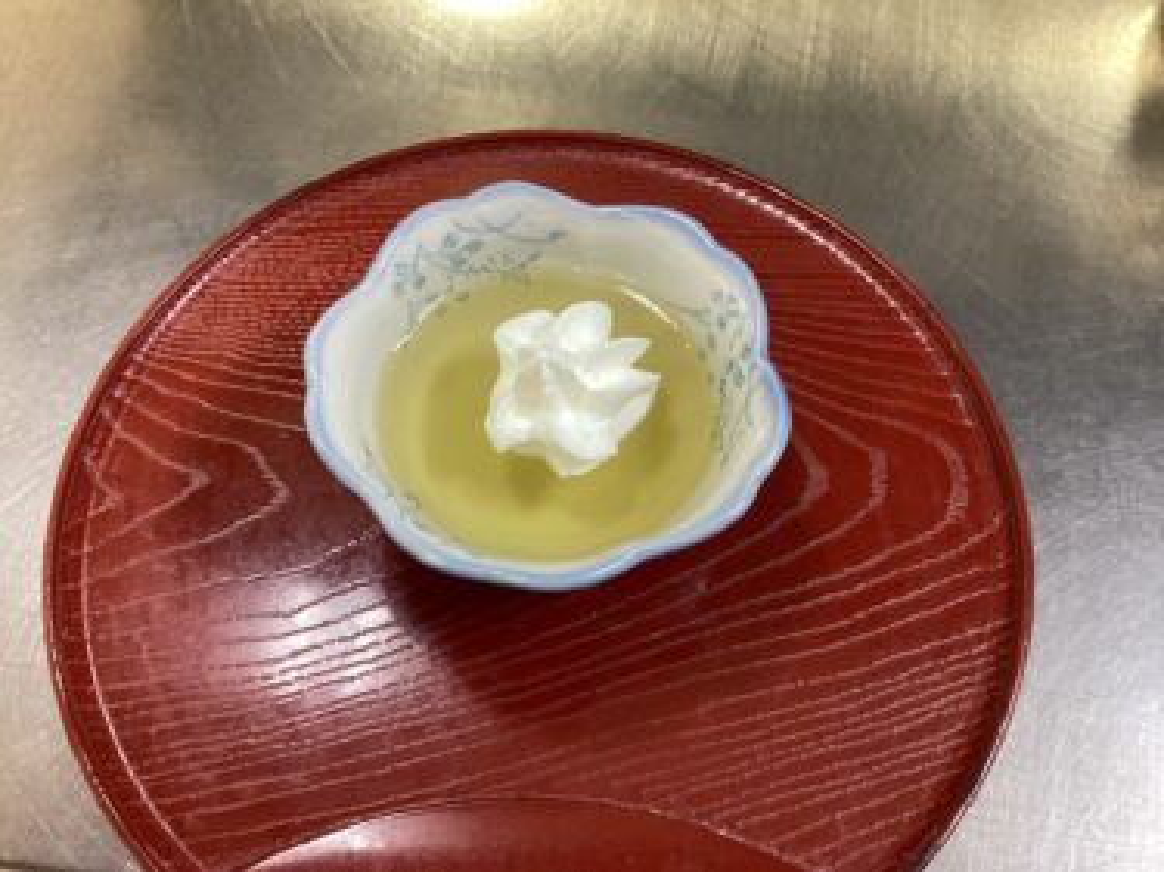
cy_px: 436
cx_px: 582
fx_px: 1042
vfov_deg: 45.4
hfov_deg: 58.4
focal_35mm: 31
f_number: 2.4
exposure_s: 1/60
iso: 250
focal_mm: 3.3
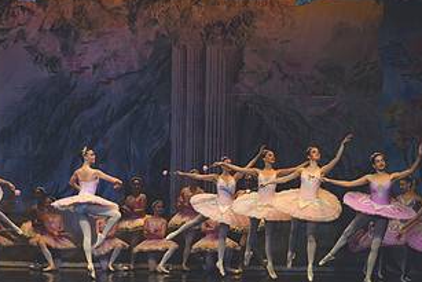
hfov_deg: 11.8
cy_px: 184
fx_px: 2041
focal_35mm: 174
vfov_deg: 7.9
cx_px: 95
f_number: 2.8
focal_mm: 92
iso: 640
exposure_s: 1/500
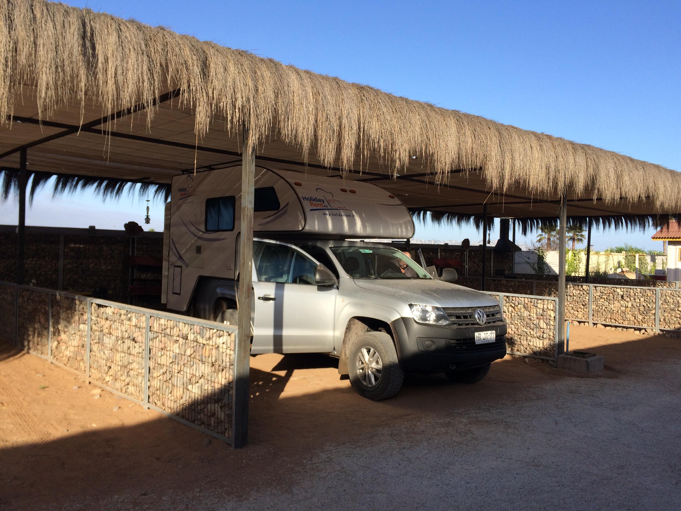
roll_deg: -1.9
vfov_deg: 48.2
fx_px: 571
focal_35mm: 29
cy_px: 256
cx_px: 340
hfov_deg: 61.7
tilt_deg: -0.8
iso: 32
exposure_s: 1/1414
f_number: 2.2
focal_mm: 4.15
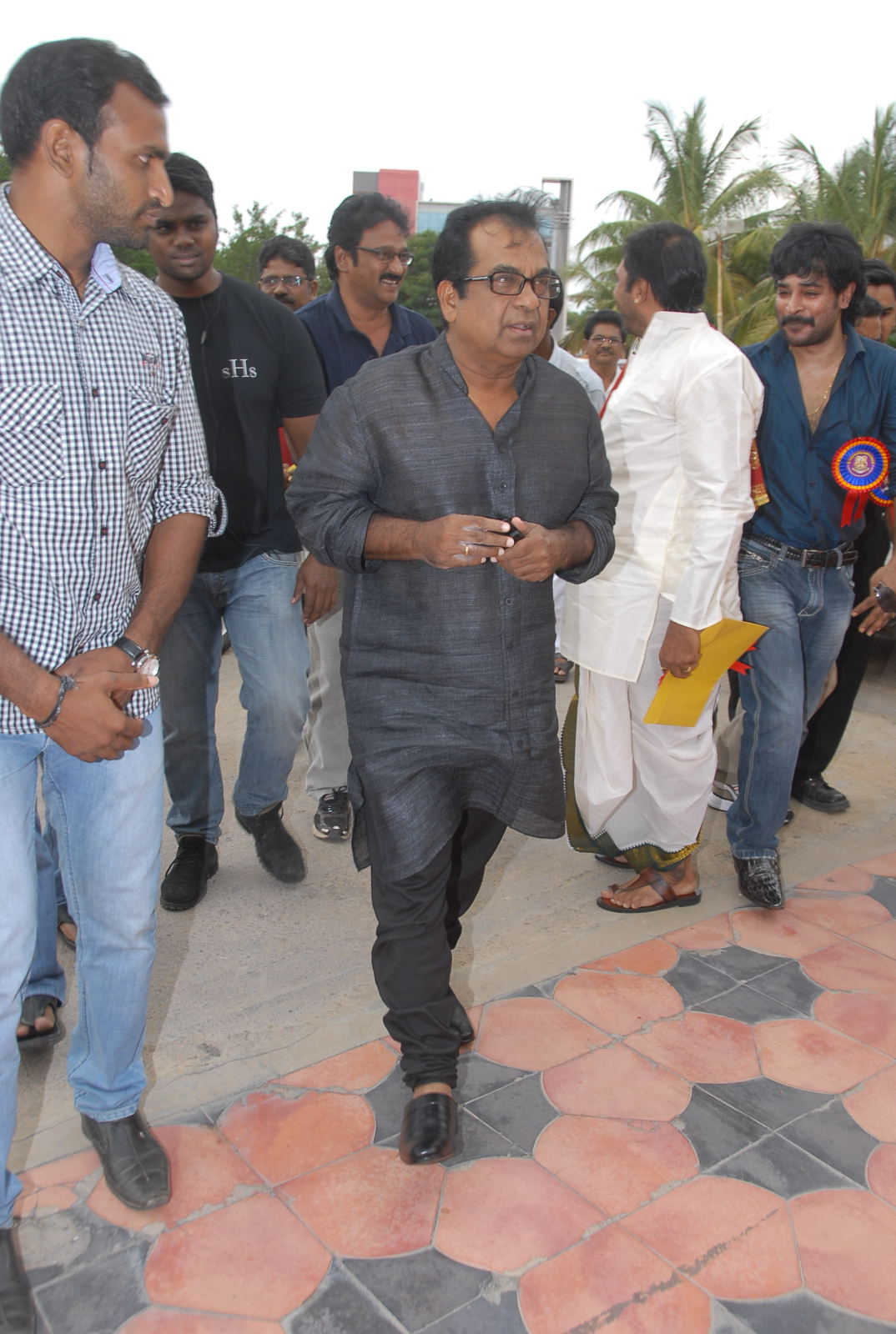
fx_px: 1226
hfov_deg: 40.1
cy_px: 667
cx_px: 448
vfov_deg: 57.1
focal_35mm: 33
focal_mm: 22
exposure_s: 1/125
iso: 200
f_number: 6.3
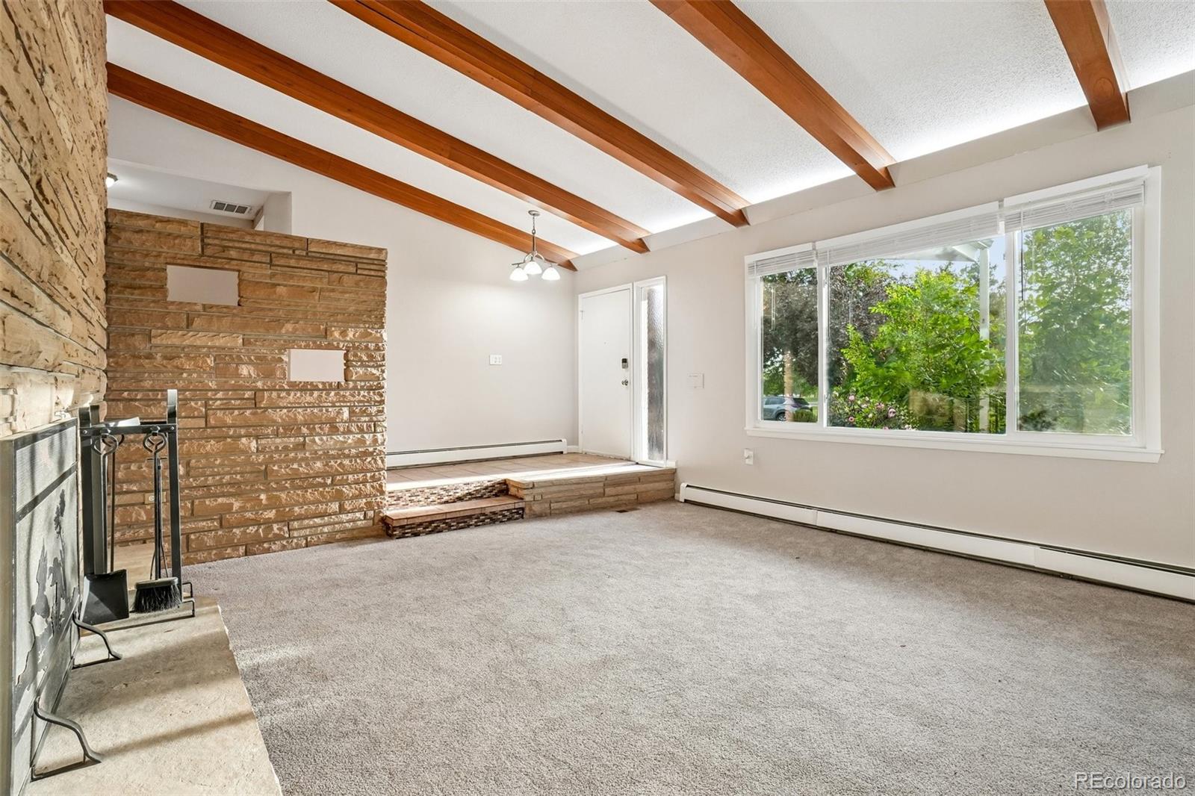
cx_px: 598
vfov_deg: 77.3
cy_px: 398
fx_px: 498
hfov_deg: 100.4
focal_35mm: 15
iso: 400
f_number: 8
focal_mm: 10
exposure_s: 1/40
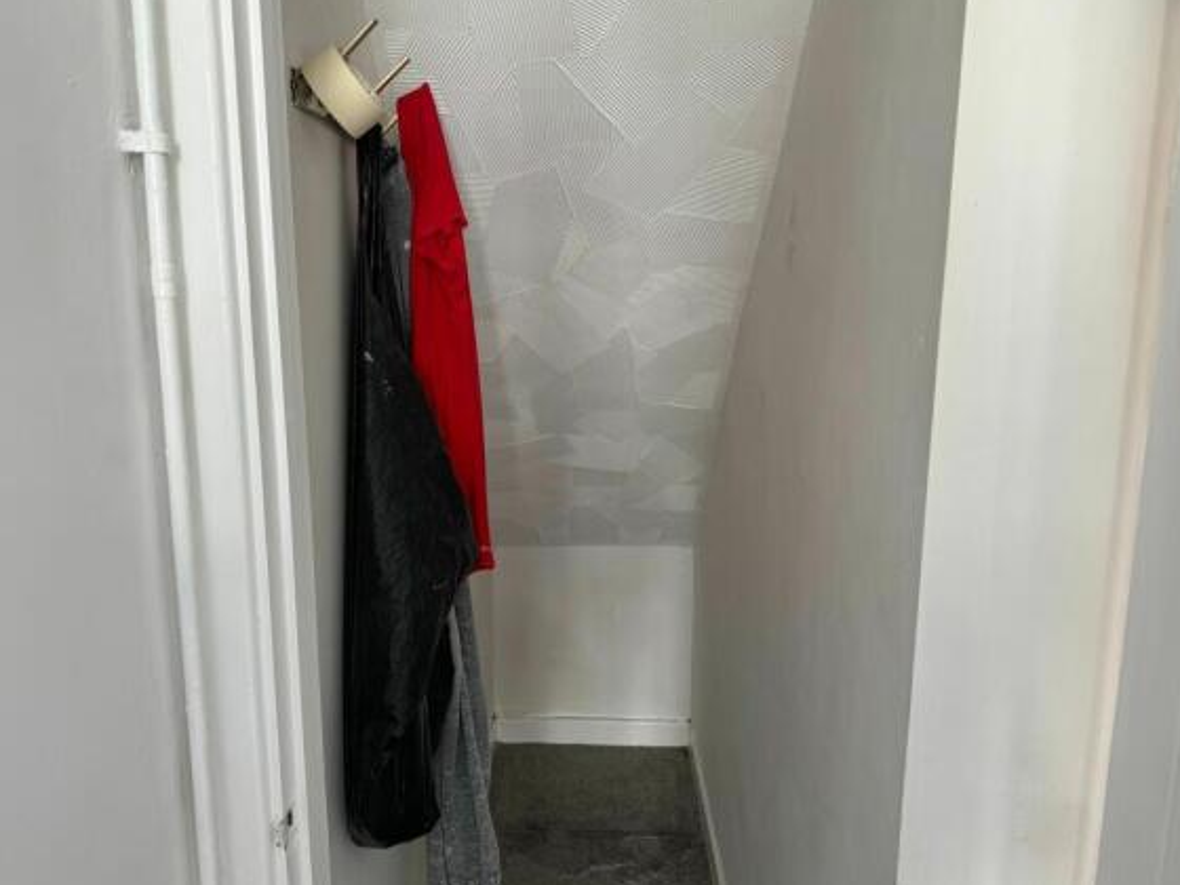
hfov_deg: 69.4
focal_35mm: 25
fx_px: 852
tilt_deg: -10.2
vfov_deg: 54.9
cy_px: 448
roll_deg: +0.1
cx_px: 581
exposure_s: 1/121
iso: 80
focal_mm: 6.76
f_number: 1.78
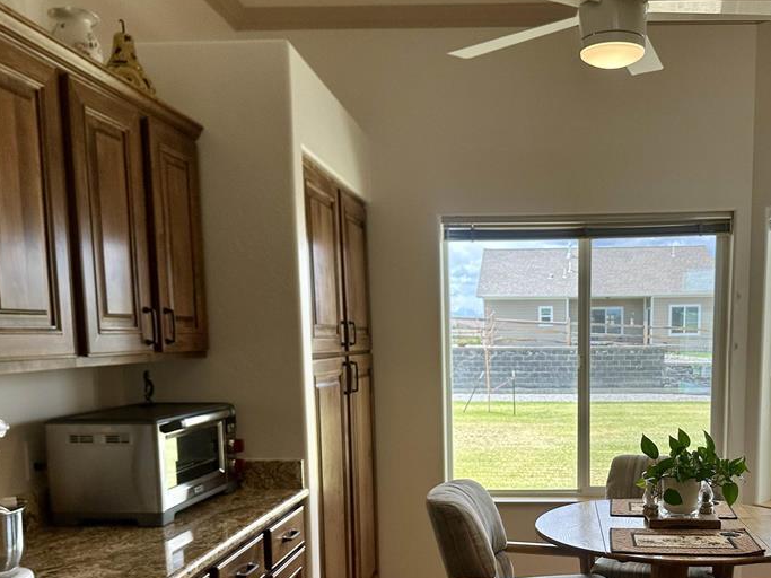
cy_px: 423
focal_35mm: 36
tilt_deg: -7.0
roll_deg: +0.0
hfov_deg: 50.4
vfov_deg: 38.8
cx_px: 517
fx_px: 802
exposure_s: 1/962
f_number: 1.78
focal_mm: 6.86
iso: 80
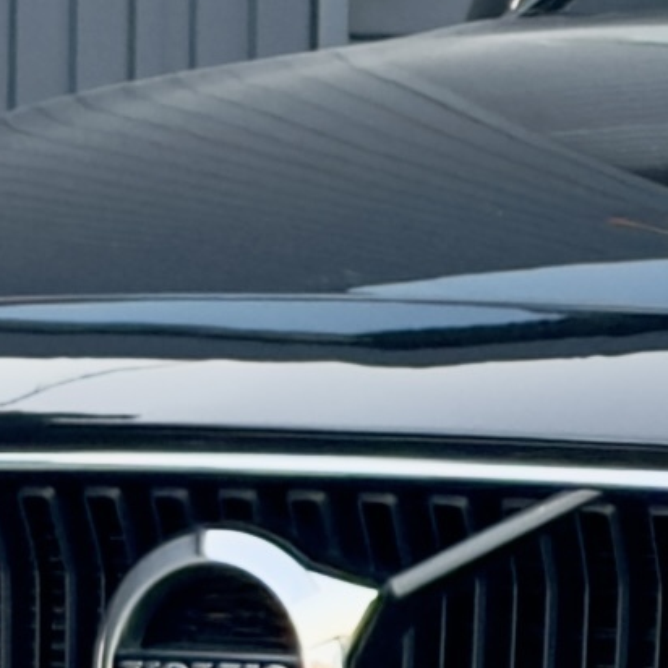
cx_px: 1641
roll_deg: -0.3
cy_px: 350
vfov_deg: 4.2
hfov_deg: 4.1
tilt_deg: +0.6
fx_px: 9061
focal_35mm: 415
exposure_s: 1/222
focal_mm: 6.76
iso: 160
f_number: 1.78
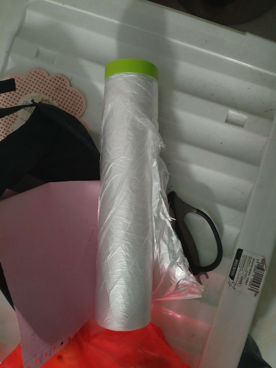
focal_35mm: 26
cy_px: 184
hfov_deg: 53.1
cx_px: 138
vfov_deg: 67.3
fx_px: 276
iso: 746
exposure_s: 1/14.3
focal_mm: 4.25
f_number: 1.8
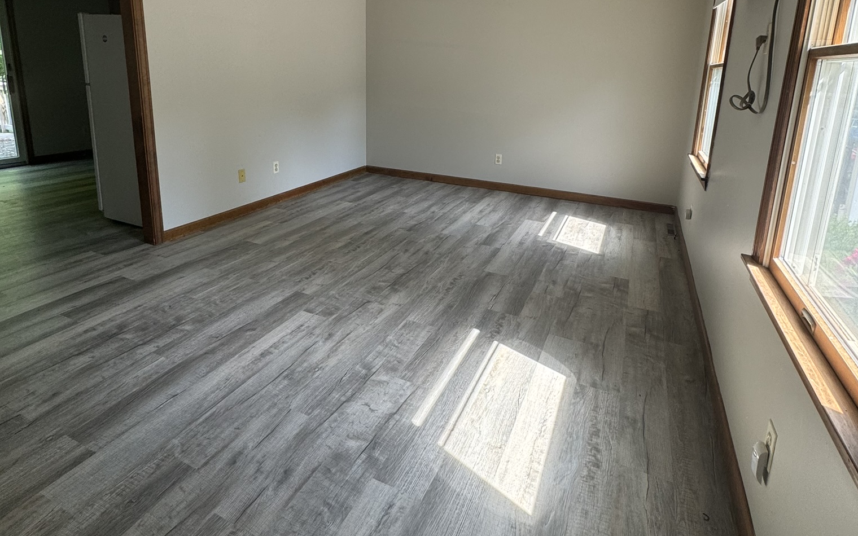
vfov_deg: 57.8
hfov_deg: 85.1
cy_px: 164
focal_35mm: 20
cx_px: 433
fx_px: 468
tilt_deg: -11.4
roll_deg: -1.8
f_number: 2.2
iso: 100
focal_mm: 2.22
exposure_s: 1/99
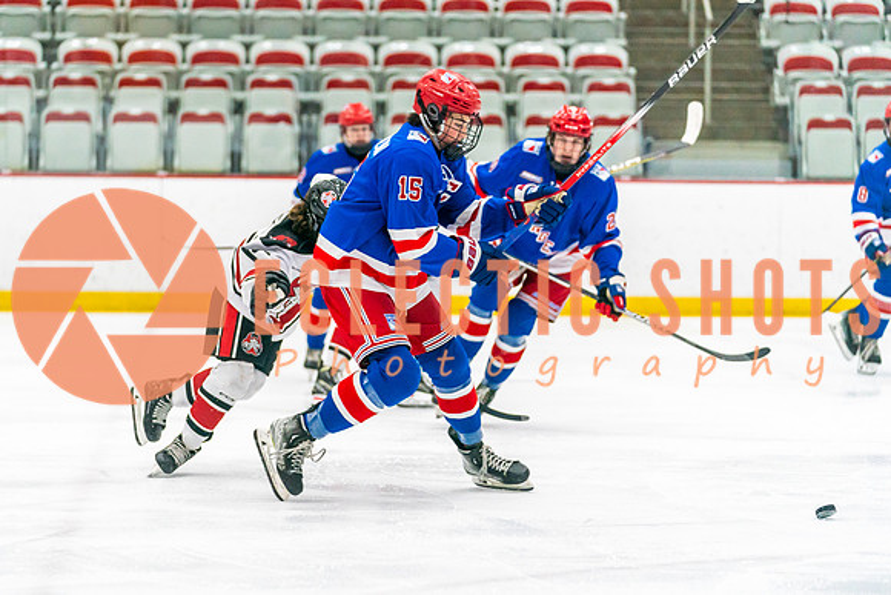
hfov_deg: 13.5
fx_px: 3762
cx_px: 358
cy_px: 356
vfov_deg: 9.0
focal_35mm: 152
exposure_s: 1/1000
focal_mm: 124
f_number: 2.8
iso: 3200
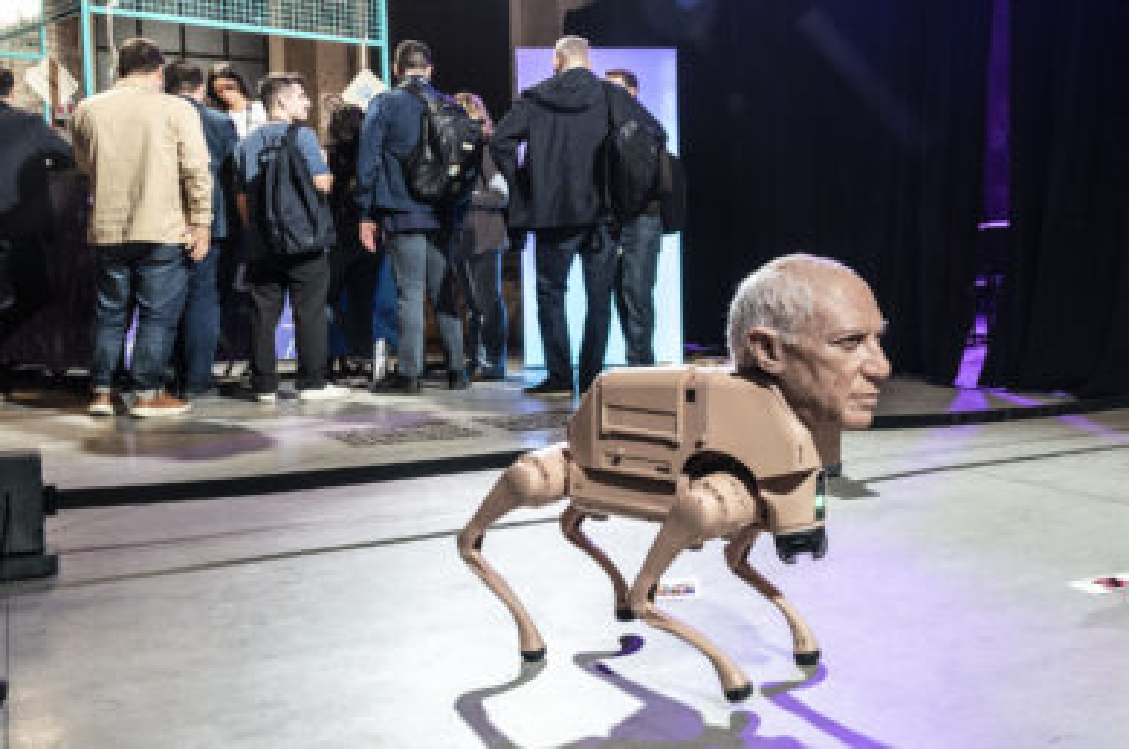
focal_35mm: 24
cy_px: 374
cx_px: 564
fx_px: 752
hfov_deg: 73.8
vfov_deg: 53.0
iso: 3200
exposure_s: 1/125
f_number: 5.6
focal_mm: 24
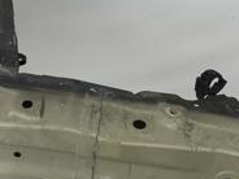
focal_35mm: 101
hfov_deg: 19.4
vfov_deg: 14.5
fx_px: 697
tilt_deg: -51.5
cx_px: 113
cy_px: 9
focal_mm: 4.15
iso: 25
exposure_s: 1/206
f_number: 2.2
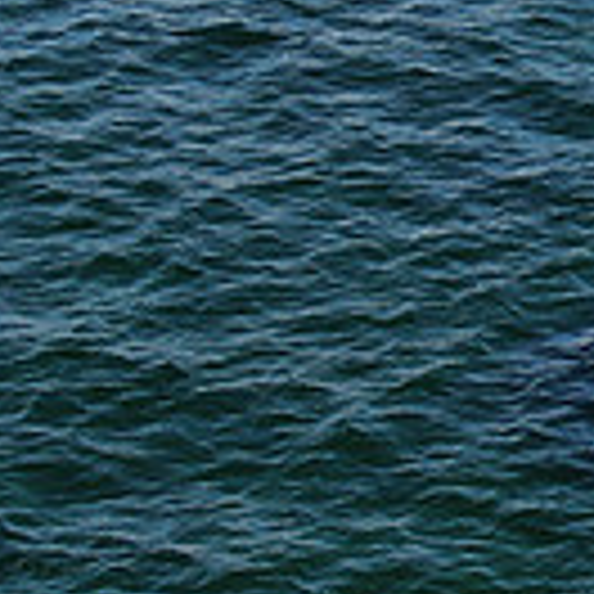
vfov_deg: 9.3
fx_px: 3611
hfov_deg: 9.2
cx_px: 864
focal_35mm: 186
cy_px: 16
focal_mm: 8.6
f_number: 3.8
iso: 100
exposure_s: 1/800
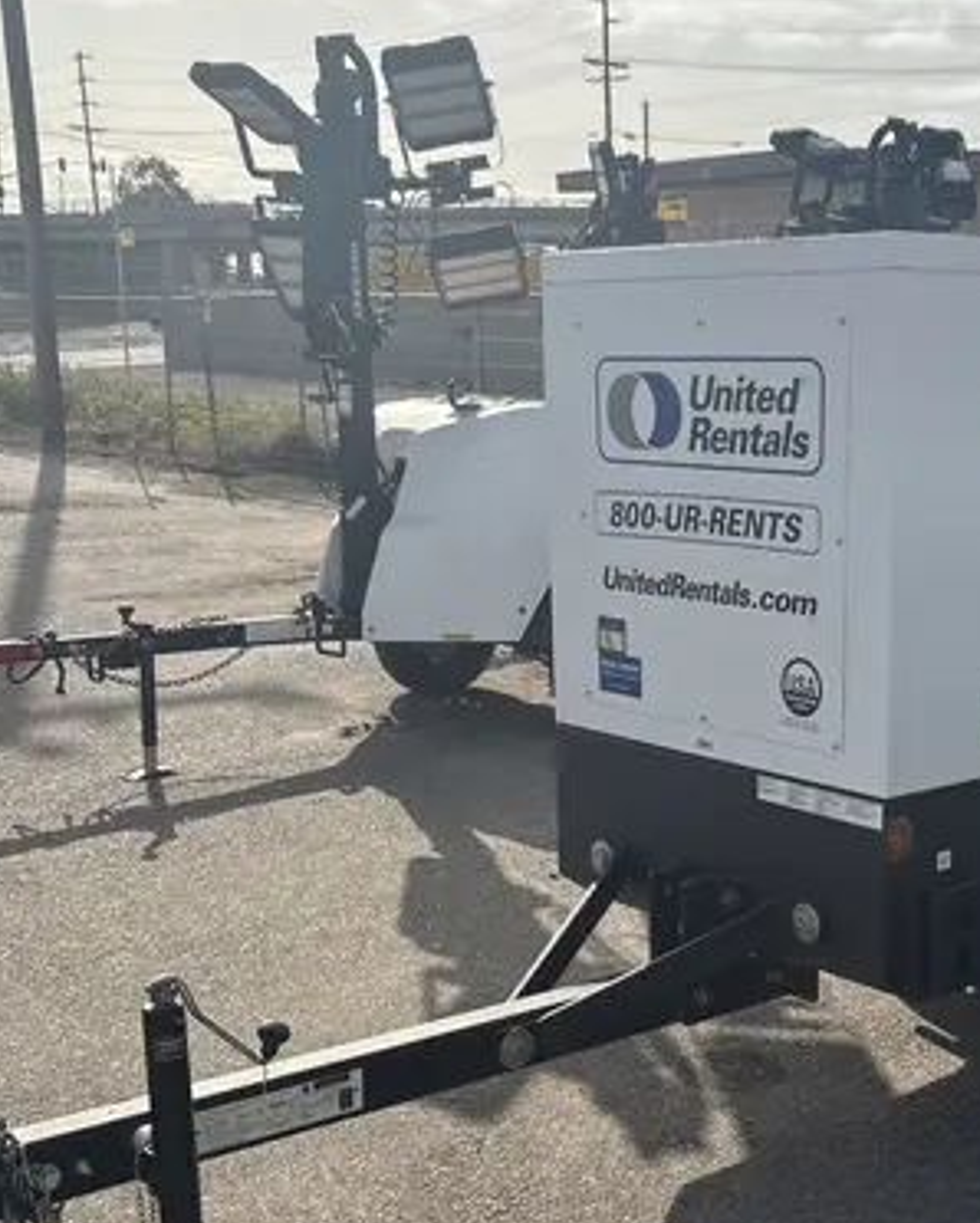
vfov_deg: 36.8
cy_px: 847
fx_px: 1811
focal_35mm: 50
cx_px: 776
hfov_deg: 29.6
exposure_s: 1/6993
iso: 50
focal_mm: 5.96
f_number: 1.6
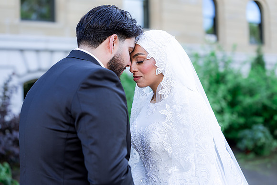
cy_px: 92
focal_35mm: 58
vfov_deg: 23.4
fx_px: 446
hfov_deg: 34.5
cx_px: 138
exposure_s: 1/1000
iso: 200
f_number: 2.5
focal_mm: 58
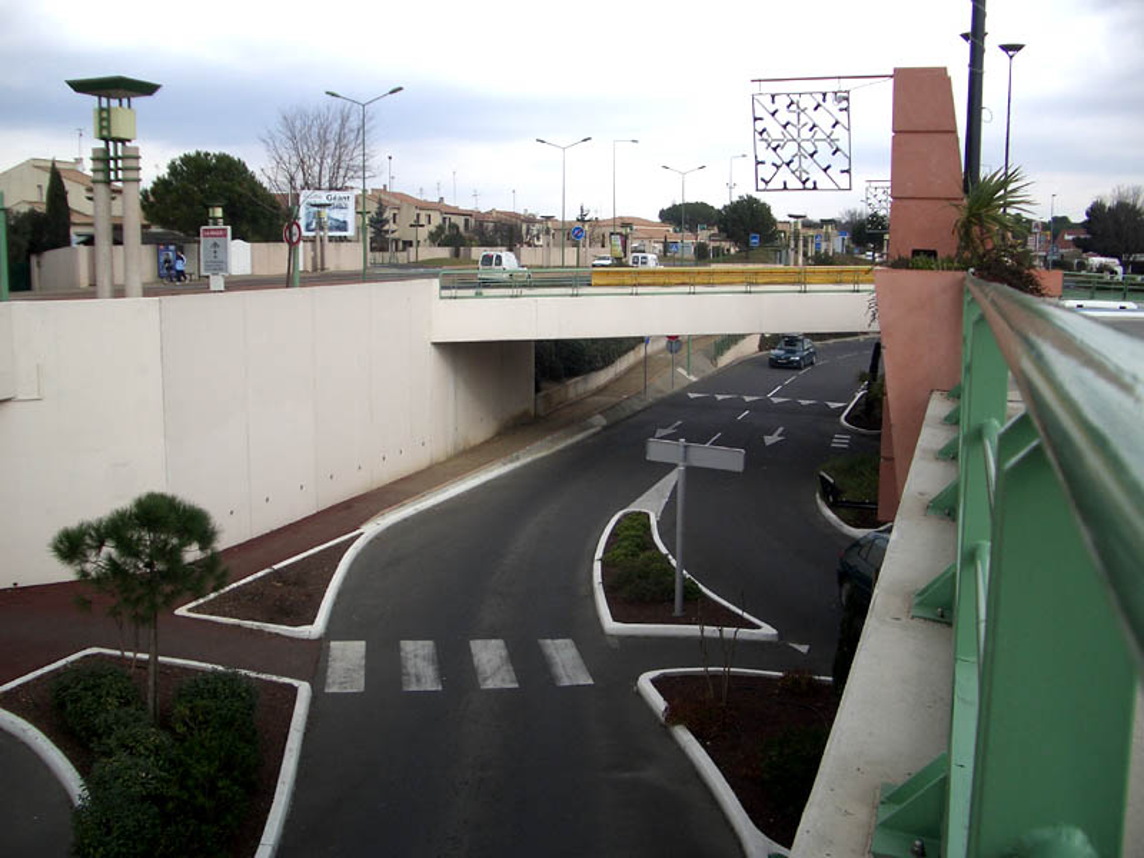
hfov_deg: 52.6
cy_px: 429
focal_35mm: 35
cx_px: 572
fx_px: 1157
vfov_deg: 40.7
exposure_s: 1/400
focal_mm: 5.8
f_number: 2.6
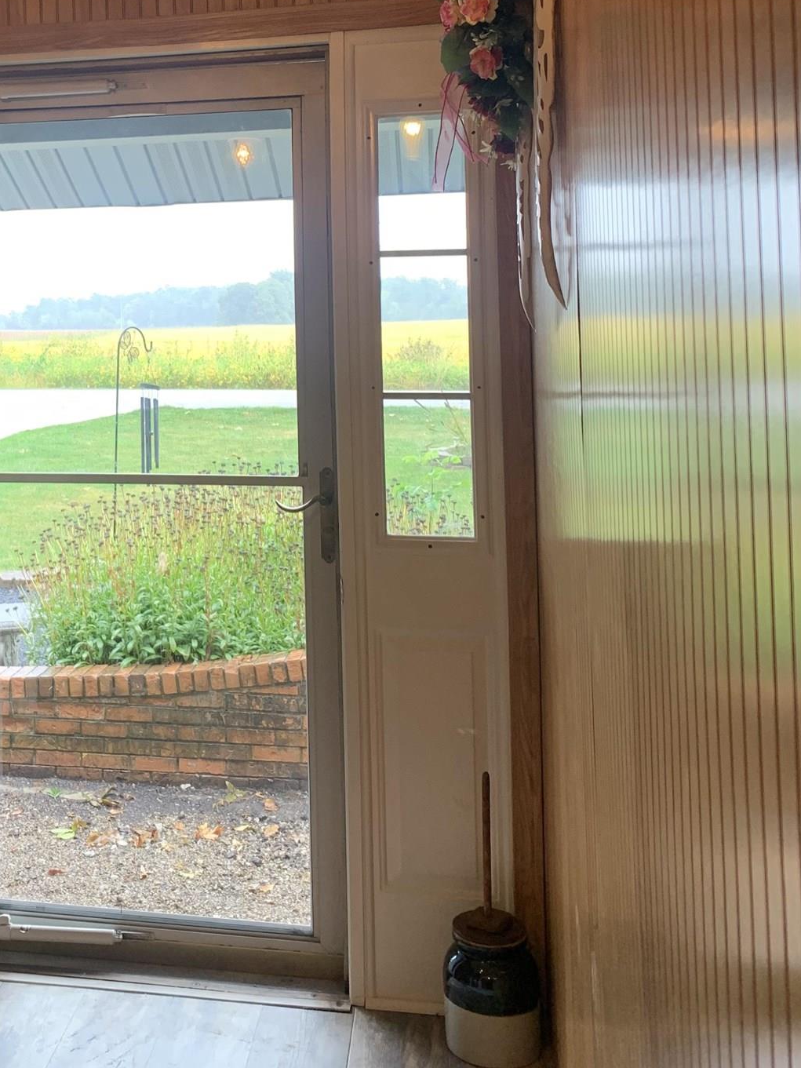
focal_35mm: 44
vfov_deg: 41.8
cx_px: 149
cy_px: 278
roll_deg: +0.8
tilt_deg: +0.5
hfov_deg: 31.9
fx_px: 1357
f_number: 1.8
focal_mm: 4.25
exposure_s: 1/60
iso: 80
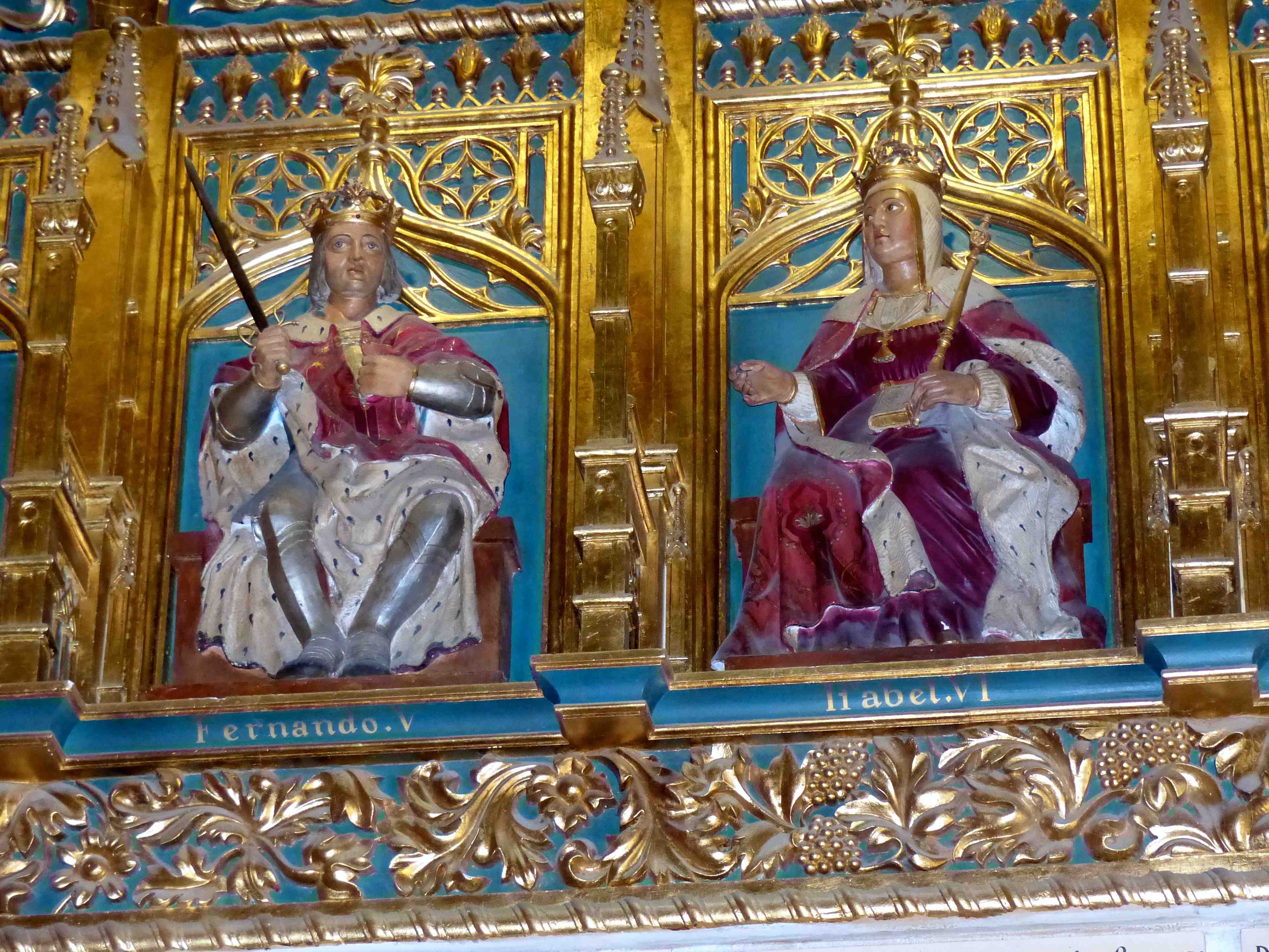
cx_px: 634
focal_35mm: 122
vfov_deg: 12.1
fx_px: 4472
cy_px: 476
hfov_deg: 16.1
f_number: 2.8
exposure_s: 1/60
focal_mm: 20.1
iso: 800
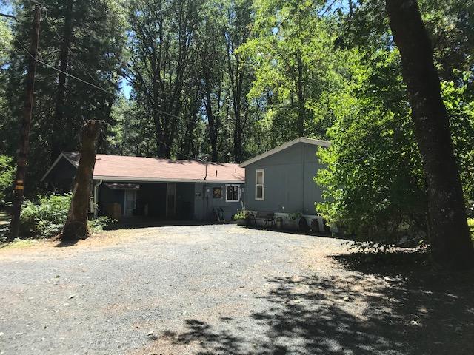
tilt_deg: +2.4
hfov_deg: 63.4
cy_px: 178
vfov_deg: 49.7
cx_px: 237
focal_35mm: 28
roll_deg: -2.7
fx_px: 383
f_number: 1.8
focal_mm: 3.99
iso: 20
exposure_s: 1/958
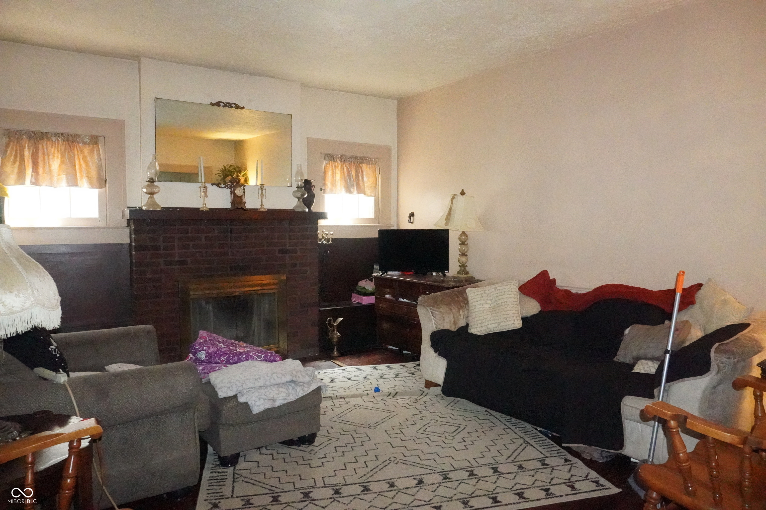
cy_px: 255
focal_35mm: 24
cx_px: 383
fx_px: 511
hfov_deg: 73.7
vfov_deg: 53.1
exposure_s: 1/60
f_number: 8
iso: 25600
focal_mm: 16
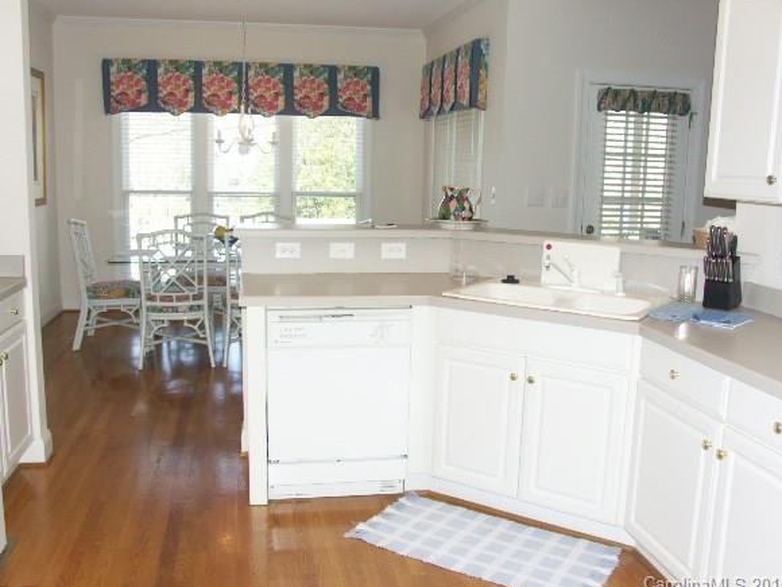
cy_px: 273
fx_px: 723
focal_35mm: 32
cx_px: 367
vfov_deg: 44.1
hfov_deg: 56.8
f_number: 2.8
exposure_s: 1/50
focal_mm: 7.5
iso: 100
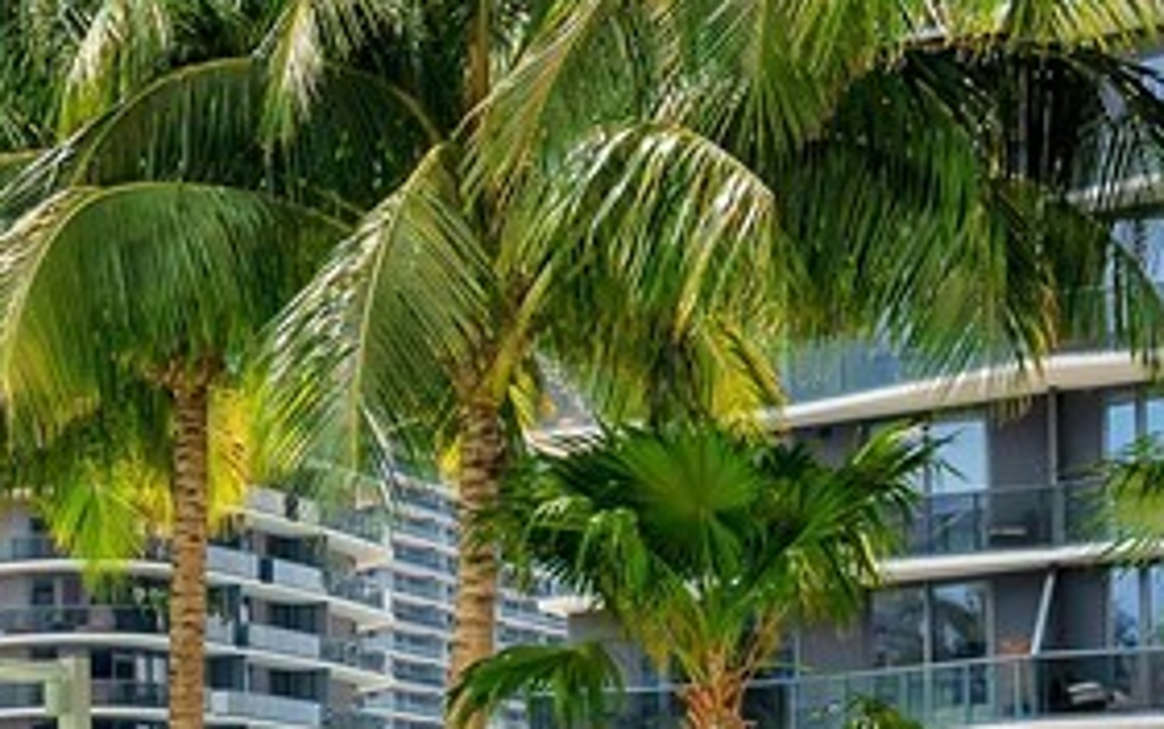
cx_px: -493
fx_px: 2730
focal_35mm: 86
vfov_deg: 14.4
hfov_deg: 21.0
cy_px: 1007
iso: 100
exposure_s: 1/640
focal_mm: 14
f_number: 5
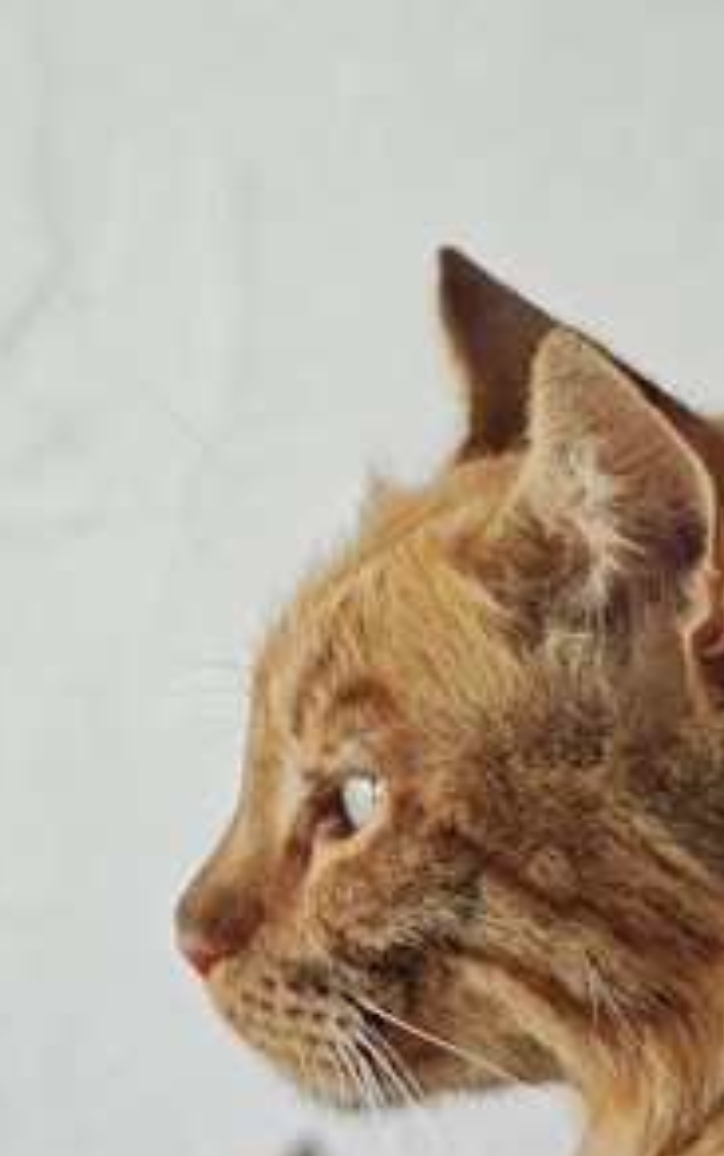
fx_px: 5892
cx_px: 364
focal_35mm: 187
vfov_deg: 11.2
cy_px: 713
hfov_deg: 7.0
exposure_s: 1/100
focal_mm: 11.5
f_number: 1.8
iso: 80
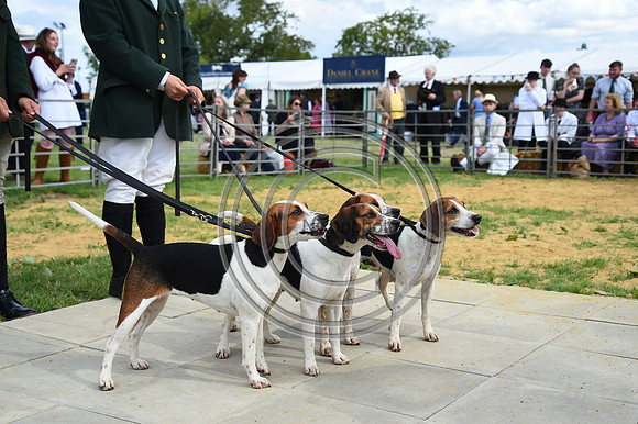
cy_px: 212
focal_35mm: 50
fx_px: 886
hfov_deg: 39.6
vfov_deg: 27.0
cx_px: 319
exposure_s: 1/1250
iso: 500
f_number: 5.6
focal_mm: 50
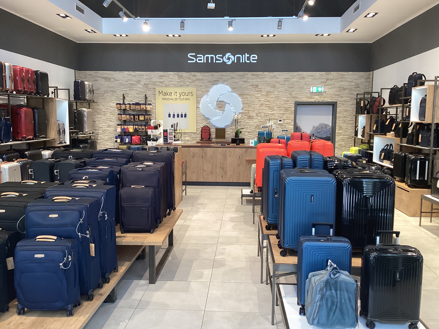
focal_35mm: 31
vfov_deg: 45.4
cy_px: 164
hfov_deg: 58.4
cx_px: 220
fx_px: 393
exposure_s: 1/50
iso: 80
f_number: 2.4
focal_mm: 3.3
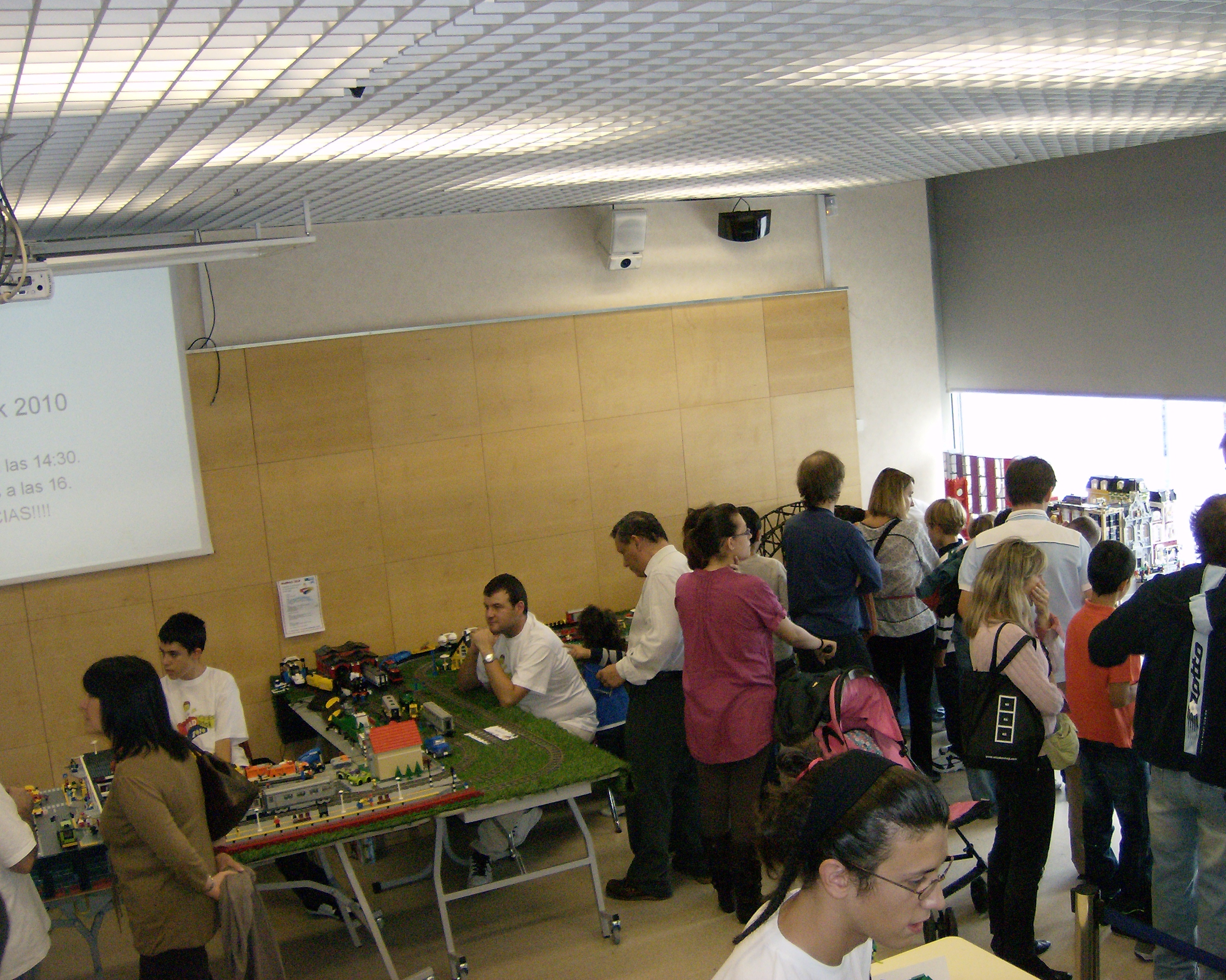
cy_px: 484
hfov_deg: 47.9
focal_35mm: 38
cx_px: 659
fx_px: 1379
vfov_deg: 39.2
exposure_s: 1/60
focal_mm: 6
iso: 200
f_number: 2.8
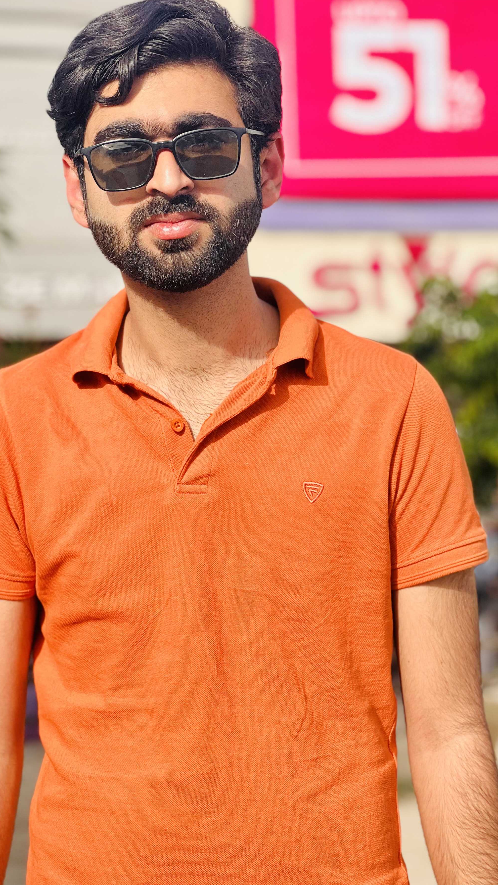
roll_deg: +2.0
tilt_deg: -0.4
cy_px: 463
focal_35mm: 95
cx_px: 214
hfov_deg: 12.7
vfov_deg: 22.5
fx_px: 2230
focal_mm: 9
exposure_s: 1/282
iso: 32
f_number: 2.8
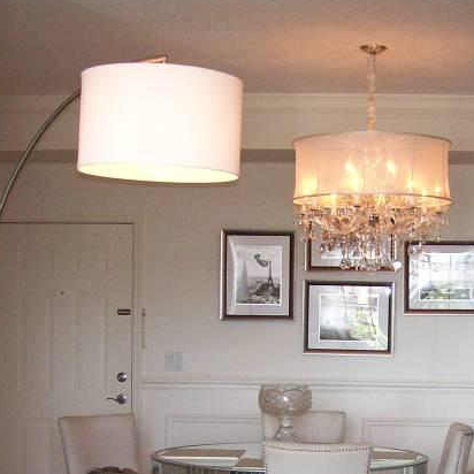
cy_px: 408
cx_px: 321
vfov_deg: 21.5
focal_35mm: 79
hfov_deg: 21.8
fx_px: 1224
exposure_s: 1/64
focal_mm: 6
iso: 140
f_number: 2.7
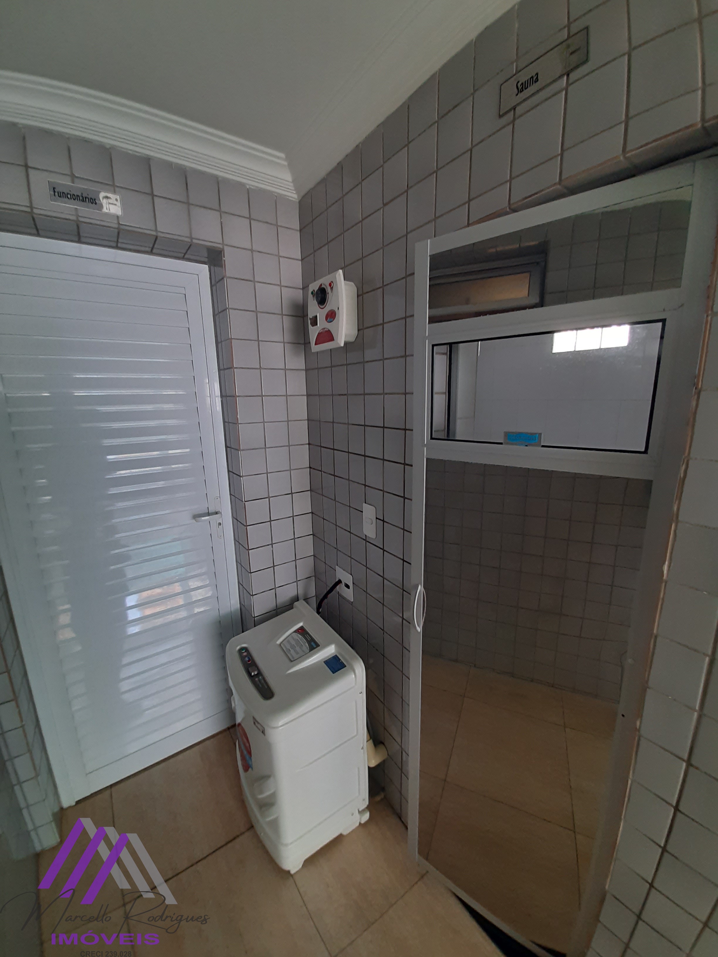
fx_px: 360
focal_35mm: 13
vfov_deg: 106.2
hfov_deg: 89.9
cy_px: 478
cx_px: 359
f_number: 2.2
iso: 125
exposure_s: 1/40
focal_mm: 1.42
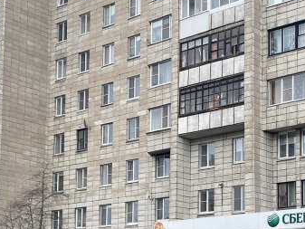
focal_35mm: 79
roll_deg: -0.3
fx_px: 696
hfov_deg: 24.4
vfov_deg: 18.2
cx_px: 227
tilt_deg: +7.2
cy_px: 233
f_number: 1.8
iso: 32
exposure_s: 1/460
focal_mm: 4.25
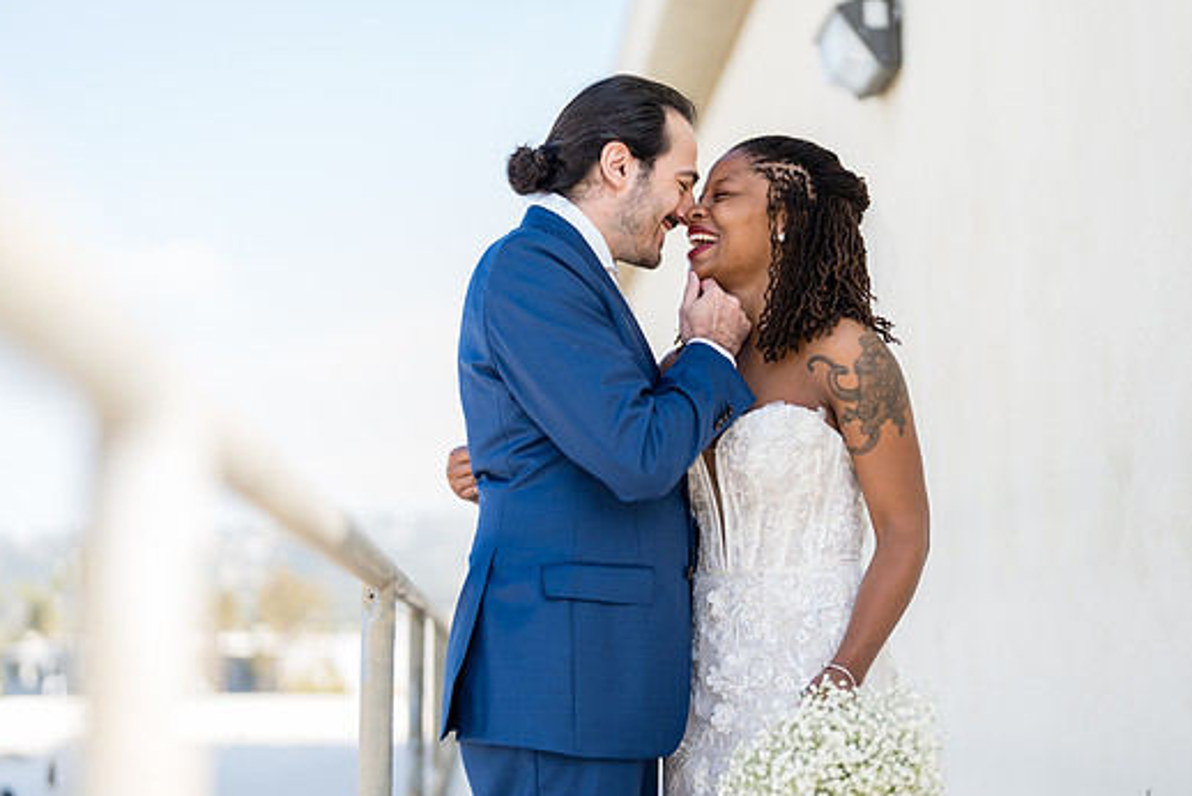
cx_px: 568
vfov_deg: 24.2
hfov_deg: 35.6
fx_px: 1855
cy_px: 441
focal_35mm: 56
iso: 100
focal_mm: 50
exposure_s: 1/1250
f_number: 1.2
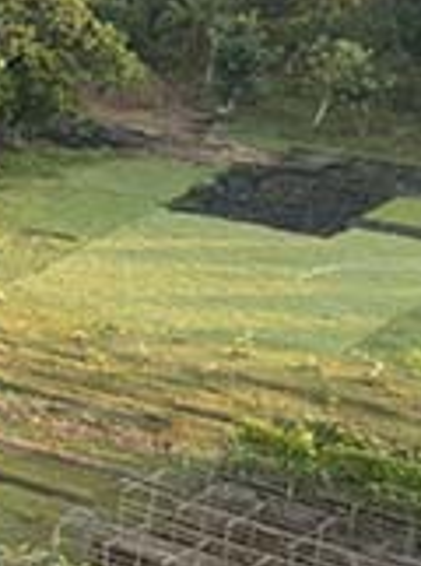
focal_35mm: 161
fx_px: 2621
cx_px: -446
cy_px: 700
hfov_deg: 8.6
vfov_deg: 12.0
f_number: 6.3
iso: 200
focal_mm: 10.26
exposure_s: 1/160
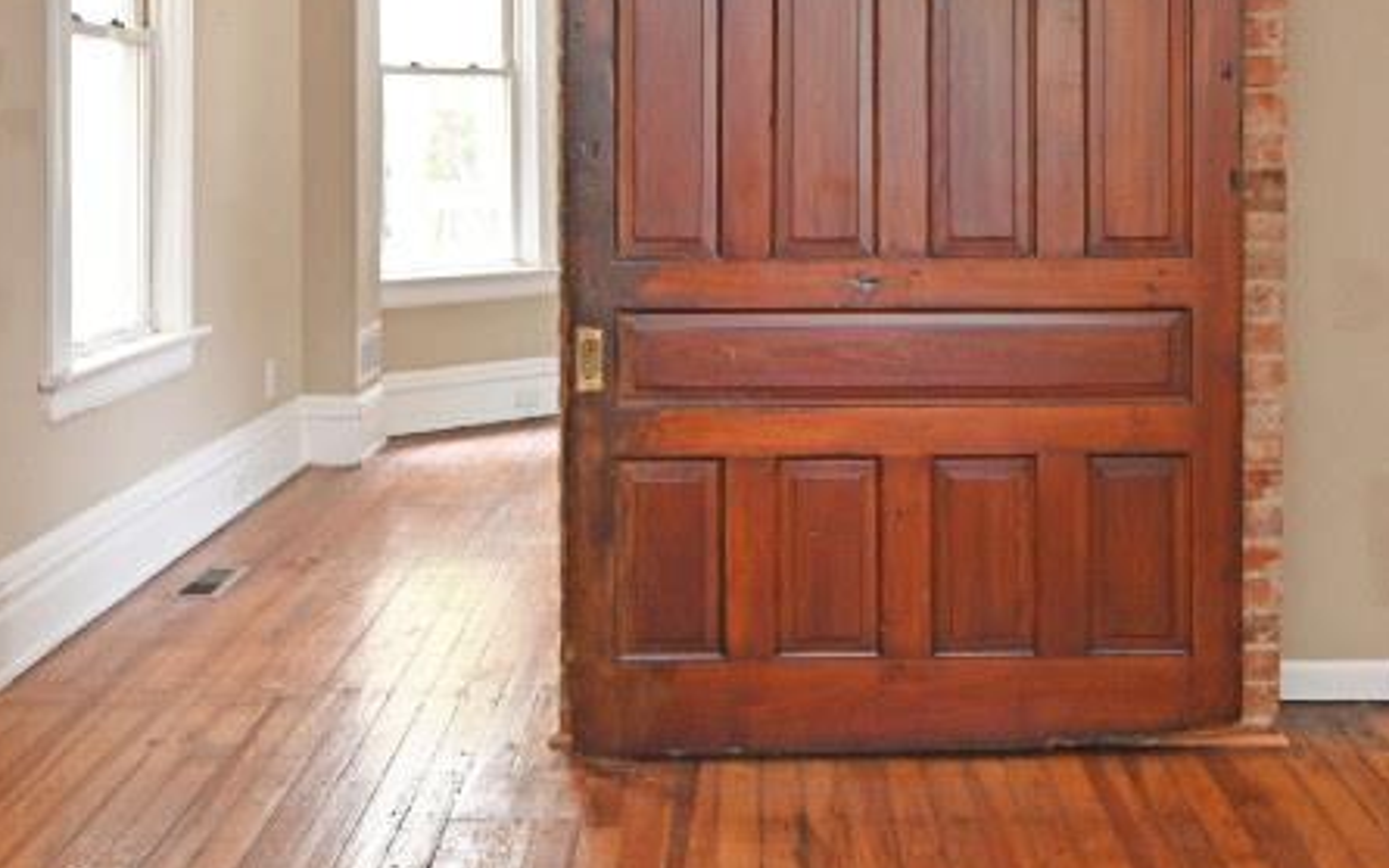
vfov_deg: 26.2
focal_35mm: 48
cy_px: 121
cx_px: 804
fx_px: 1817
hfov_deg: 41.7
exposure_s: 1/60
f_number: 4
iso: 640
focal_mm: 14
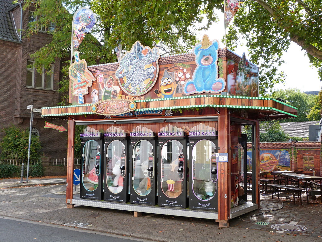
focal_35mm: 42
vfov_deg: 34.3
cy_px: 121
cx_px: 161
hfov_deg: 44.8
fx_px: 391
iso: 100
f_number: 4
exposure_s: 1/160
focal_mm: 7.4
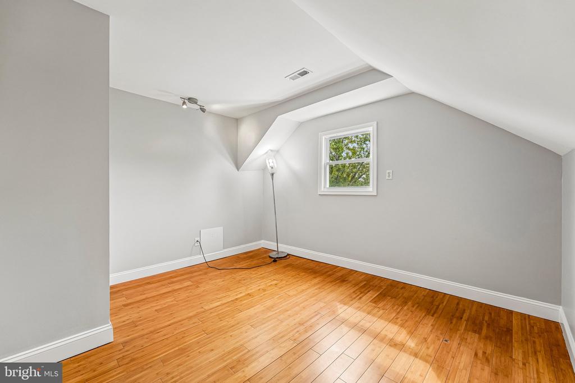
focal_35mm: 14
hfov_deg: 104.2
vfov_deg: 81.2
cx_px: 288
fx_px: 224
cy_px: 192
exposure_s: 1/30
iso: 500
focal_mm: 14
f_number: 8
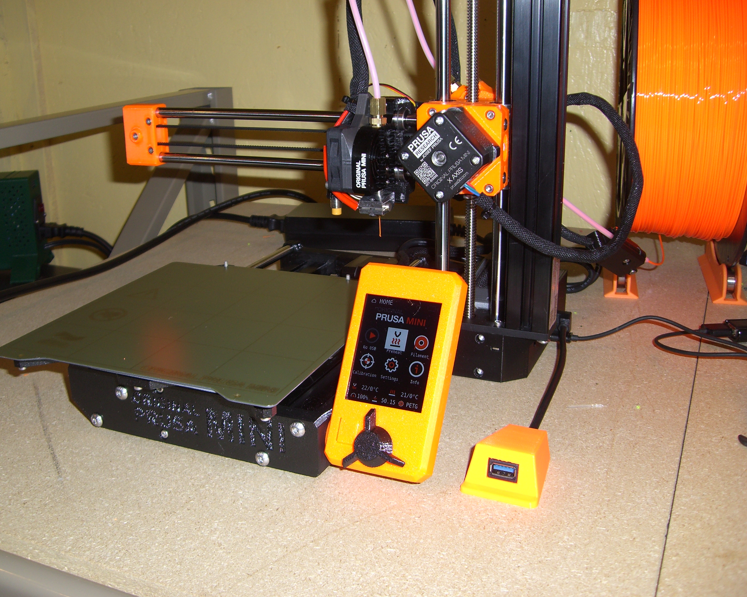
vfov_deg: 37.3
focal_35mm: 40
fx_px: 884
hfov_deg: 45.8
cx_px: 354
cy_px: 296
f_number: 2.7
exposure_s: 1/60
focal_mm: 6.2
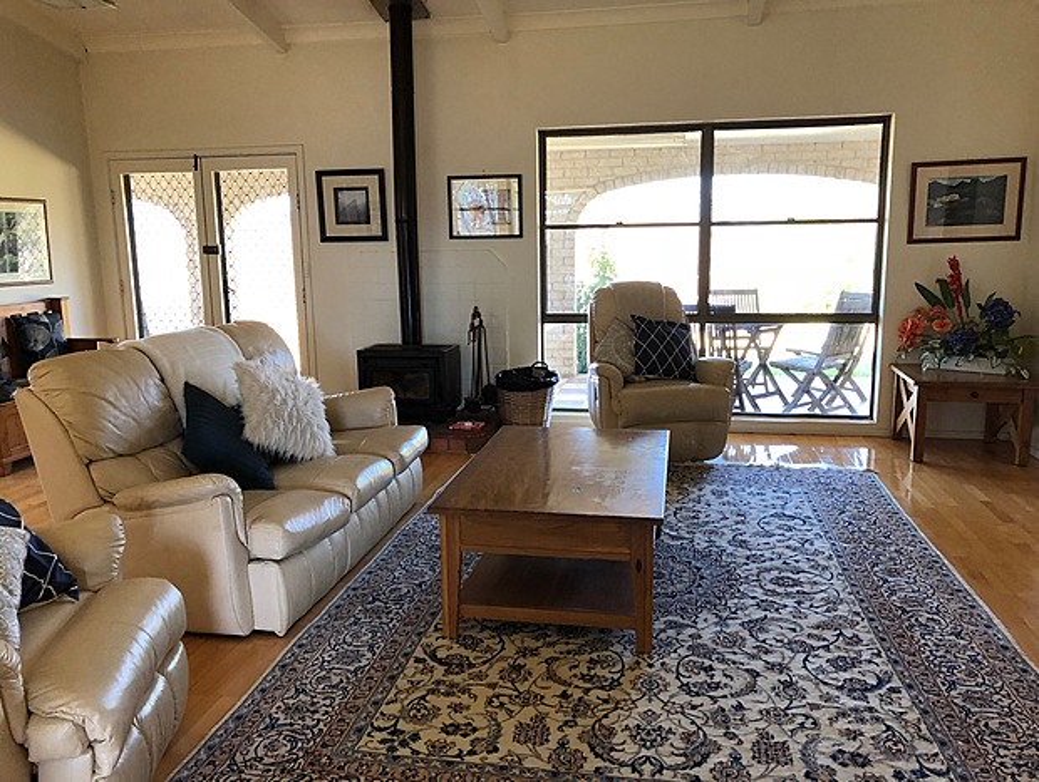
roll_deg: +0.4
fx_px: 842
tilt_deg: -8.9
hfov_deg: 63.4
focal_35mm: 28
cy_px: 391
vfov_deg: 49.9
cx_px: 520
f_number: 1.8
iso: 40
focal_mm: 3.99
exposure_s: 1/30
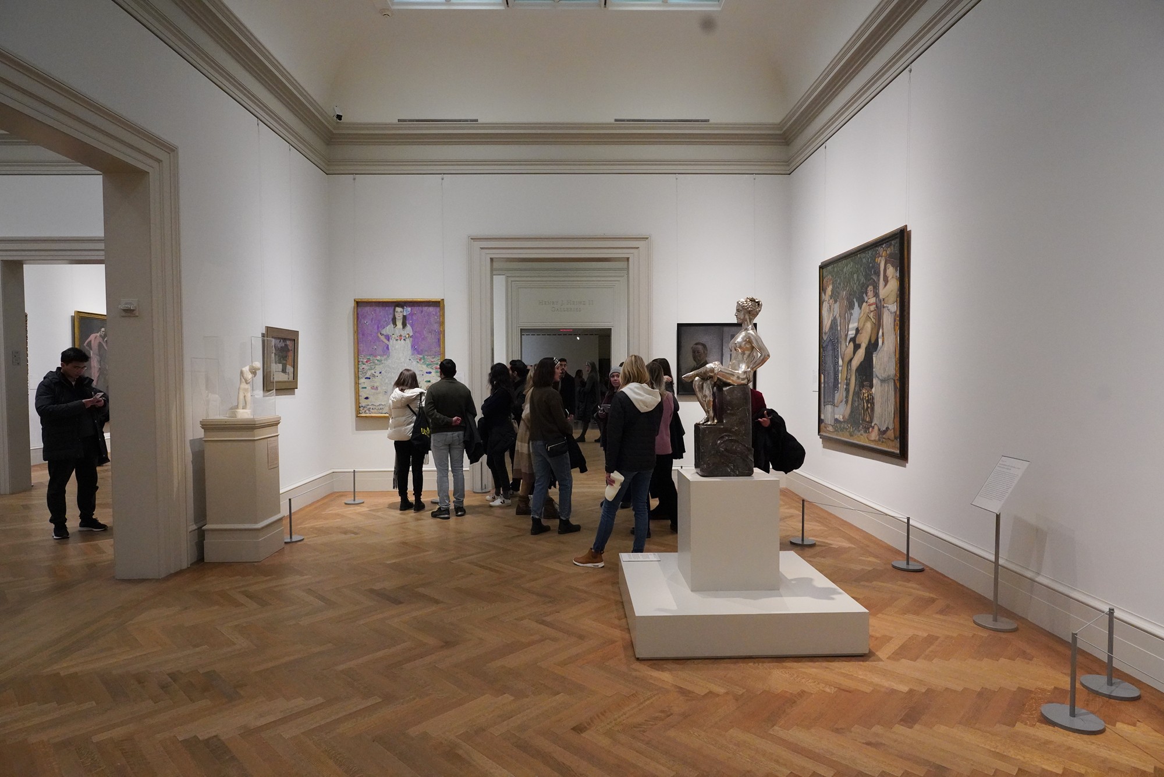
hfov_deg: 84.0
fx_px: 647
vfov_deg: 61.9
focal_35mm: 20
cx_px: 582
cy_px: 388
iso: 8000
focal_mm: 20
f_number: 6.3
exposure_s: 1/100
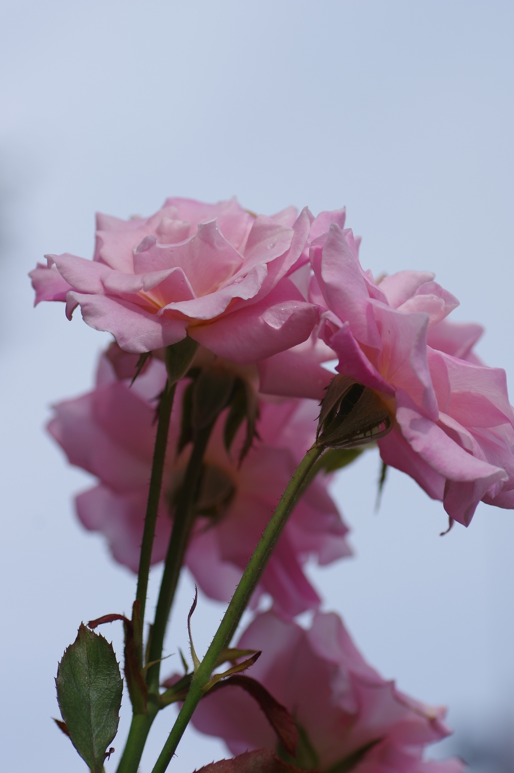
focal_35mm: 135
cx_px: 257
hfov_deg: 10.1
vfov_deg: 15.2
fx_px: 2896
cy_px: 386
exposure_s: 1/400
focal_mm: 90
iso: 100
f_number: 5.6
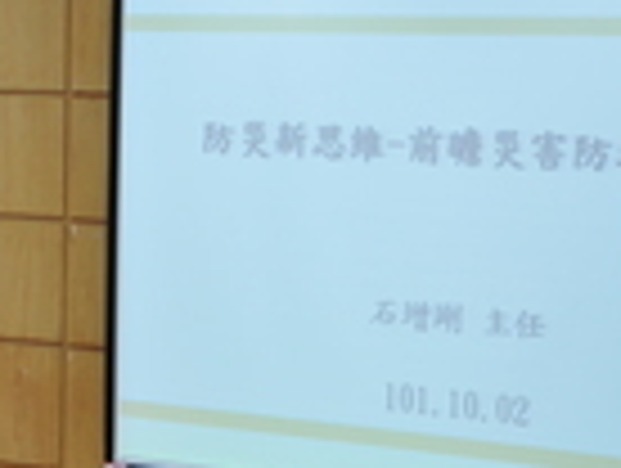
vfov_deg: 8.9
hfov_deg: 11.7
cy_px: 117
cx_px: -22
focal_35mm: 167
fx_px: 3001
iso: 200
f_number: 4.5
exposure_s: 1/30
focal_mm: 40
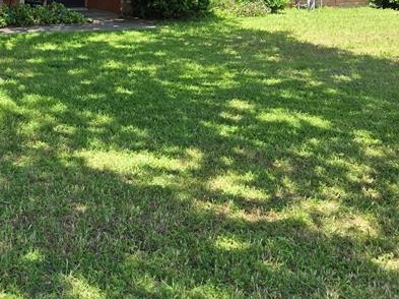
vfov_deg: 24.0
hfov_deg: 30.0
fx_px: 691
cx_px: 0
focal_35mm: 60
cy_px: 60
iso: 80
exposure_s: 1/2094
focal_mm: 5.4
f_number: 1.8
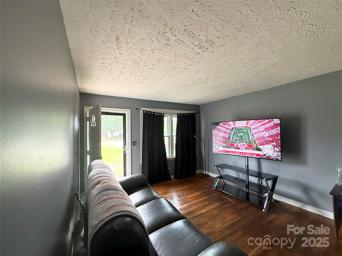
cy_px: 128
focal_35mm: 14
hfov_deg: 102.1
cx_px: 171
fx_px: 138
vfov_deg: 85.7
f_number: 2.2
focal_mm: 2.22
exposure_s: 1/120
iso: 500
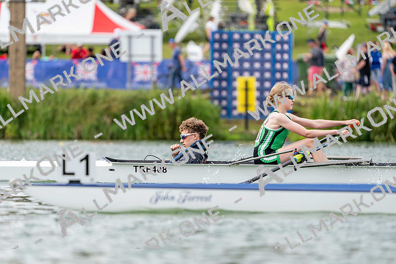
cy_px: 132
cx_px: 198
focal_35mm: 407
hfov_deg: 5.1
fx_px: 4478
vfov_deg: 3.4
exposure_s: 1/1600
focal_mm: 407
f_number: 6.3
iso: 640
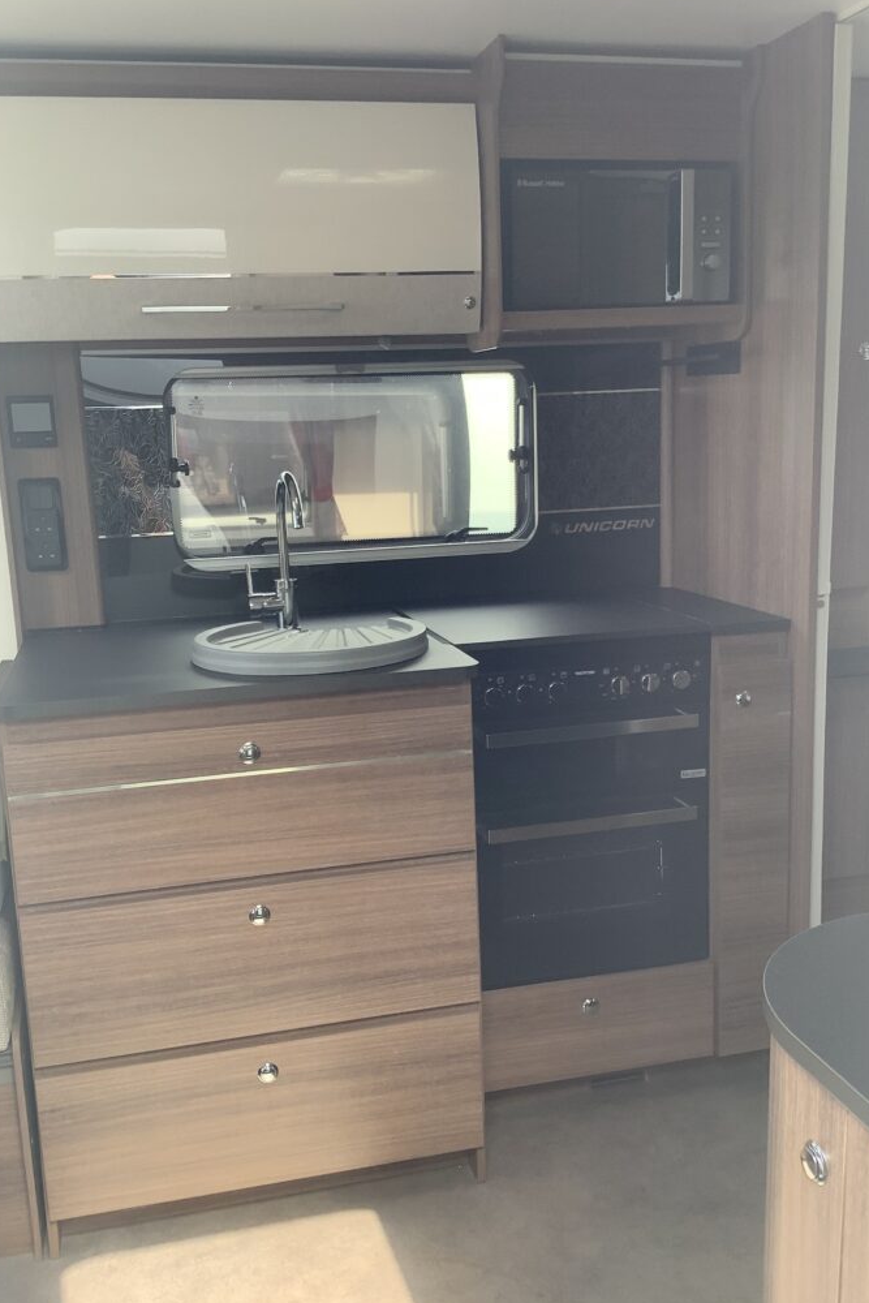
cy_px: 653
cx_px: 423
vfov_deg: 57.2
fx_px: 1194
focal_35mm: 33
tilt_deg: -10.6
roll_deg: +1.6
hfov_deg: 40.0
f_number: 2.4
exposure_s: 1/120
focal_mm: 3.3
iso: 50
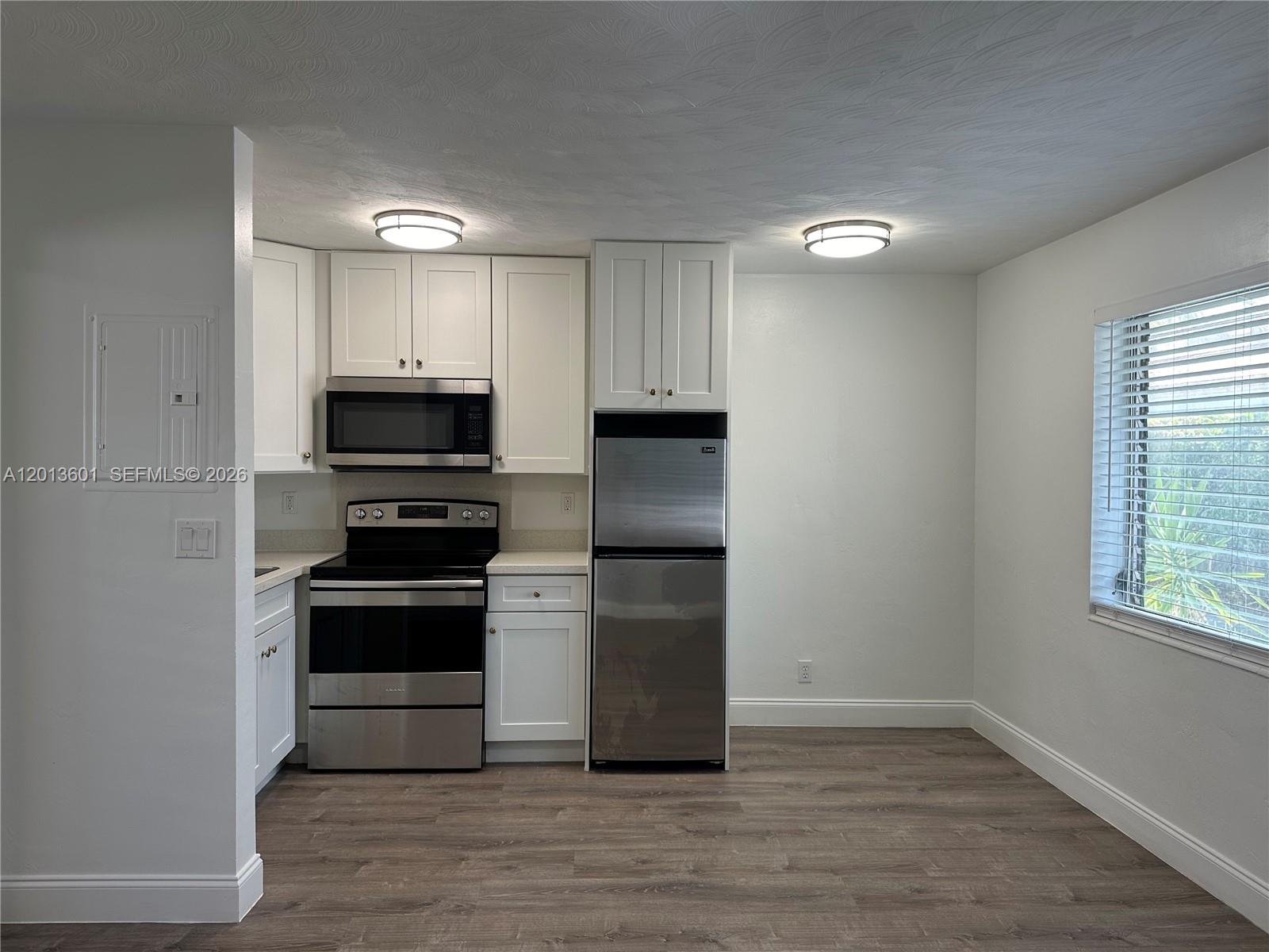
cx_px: 634
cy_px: 476
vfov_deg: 56.8
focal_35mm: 24
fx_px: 880
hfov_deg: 71.6
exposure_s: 1/120
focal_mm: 6.86
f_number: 1.78
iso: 80
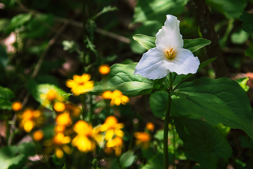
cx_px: 128
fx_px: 871
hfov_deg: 16.5
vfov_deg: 11.1
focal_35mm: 124
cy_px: 54
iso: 100
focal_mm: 85
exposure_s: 1/500
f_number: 5
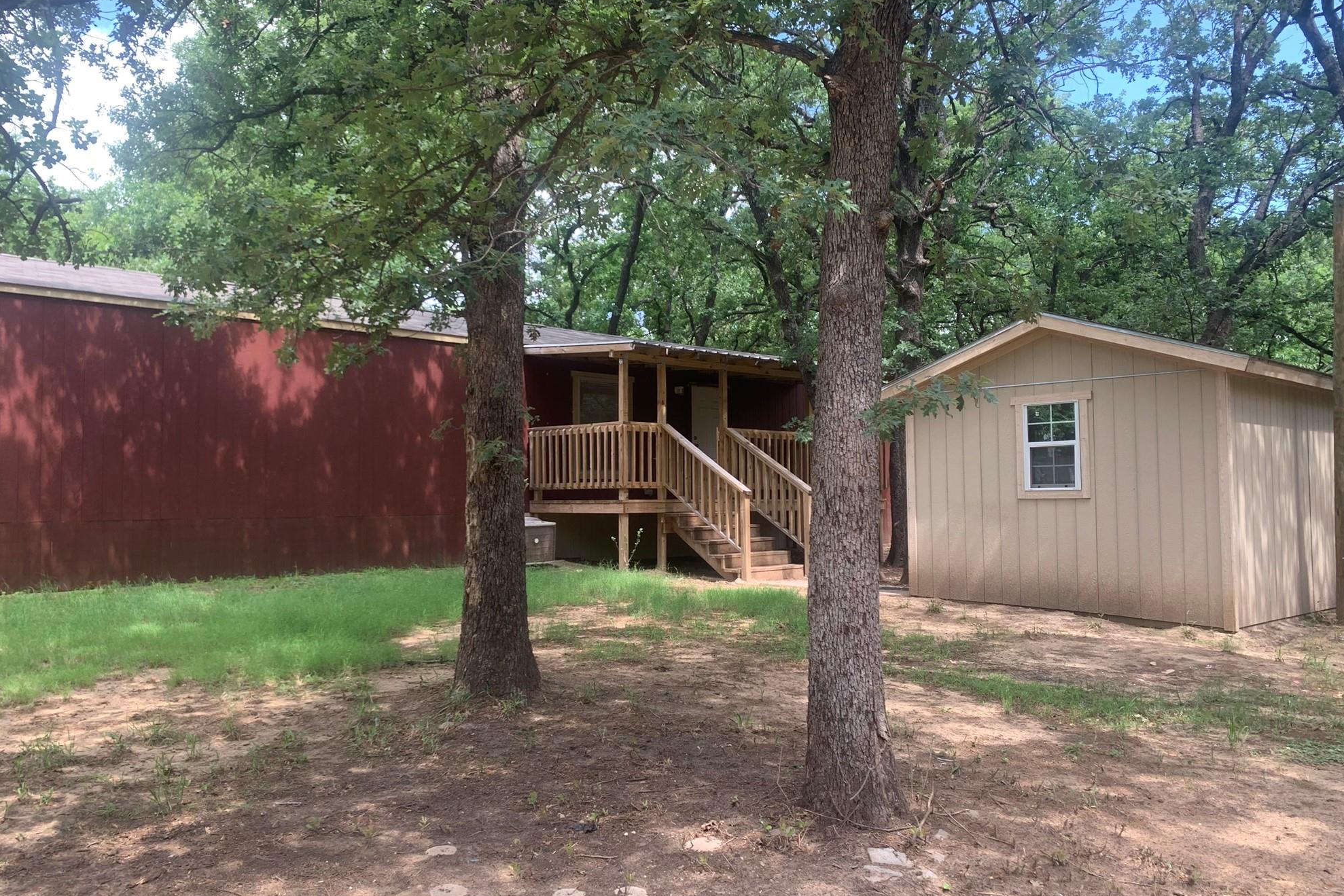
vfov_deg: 46.4
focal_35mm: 28
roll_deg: +0.5
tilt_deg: +3.1
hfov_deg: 65.5
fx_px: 1045
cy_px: 442
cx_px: 662
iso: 25
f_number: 1.8
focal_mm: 4.25
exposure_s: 1/156
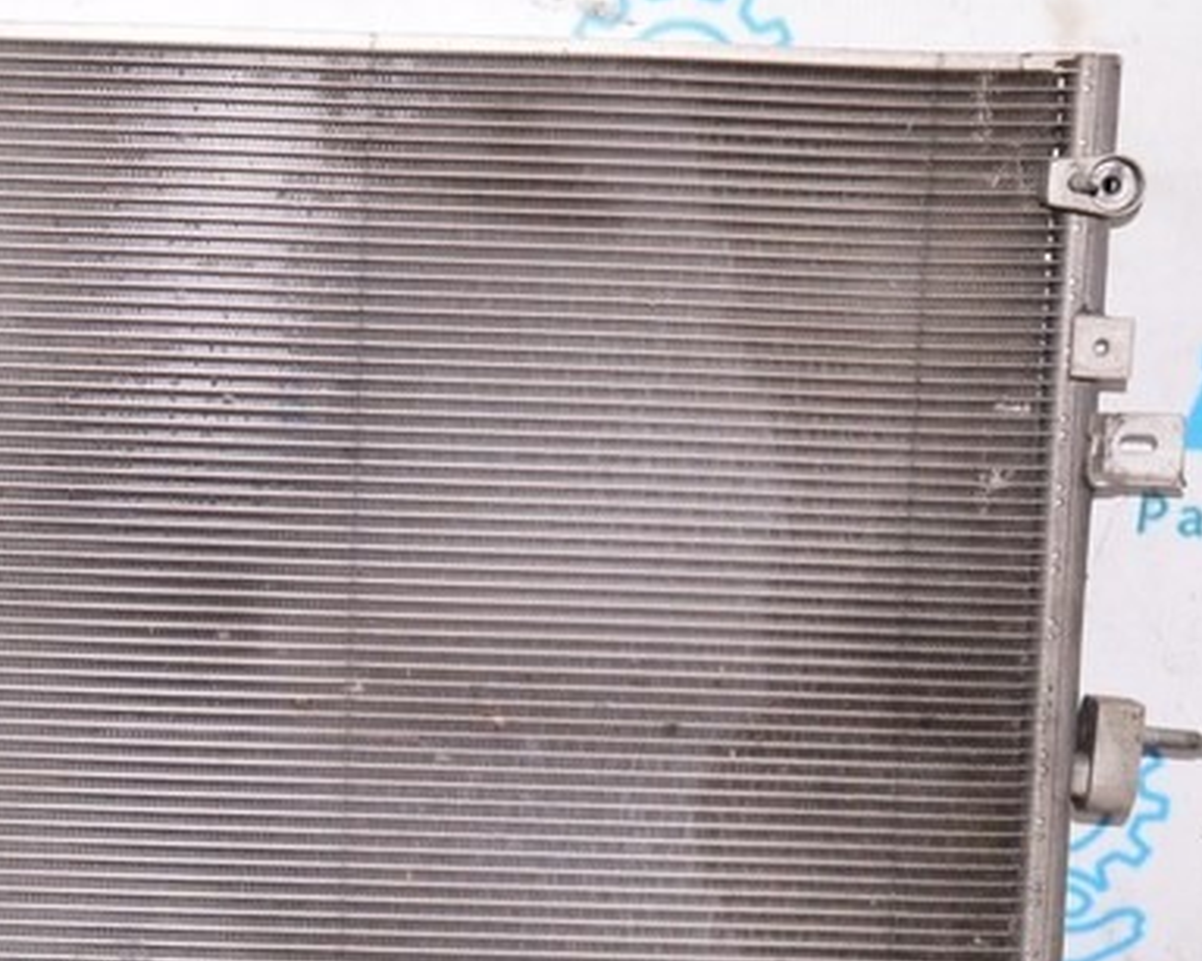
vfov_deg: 20.4
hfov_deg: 24.9
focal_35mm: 75
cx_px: 219
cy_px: 581
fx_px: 2667
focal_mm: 20
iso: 1600
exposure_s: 1/100
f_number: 8
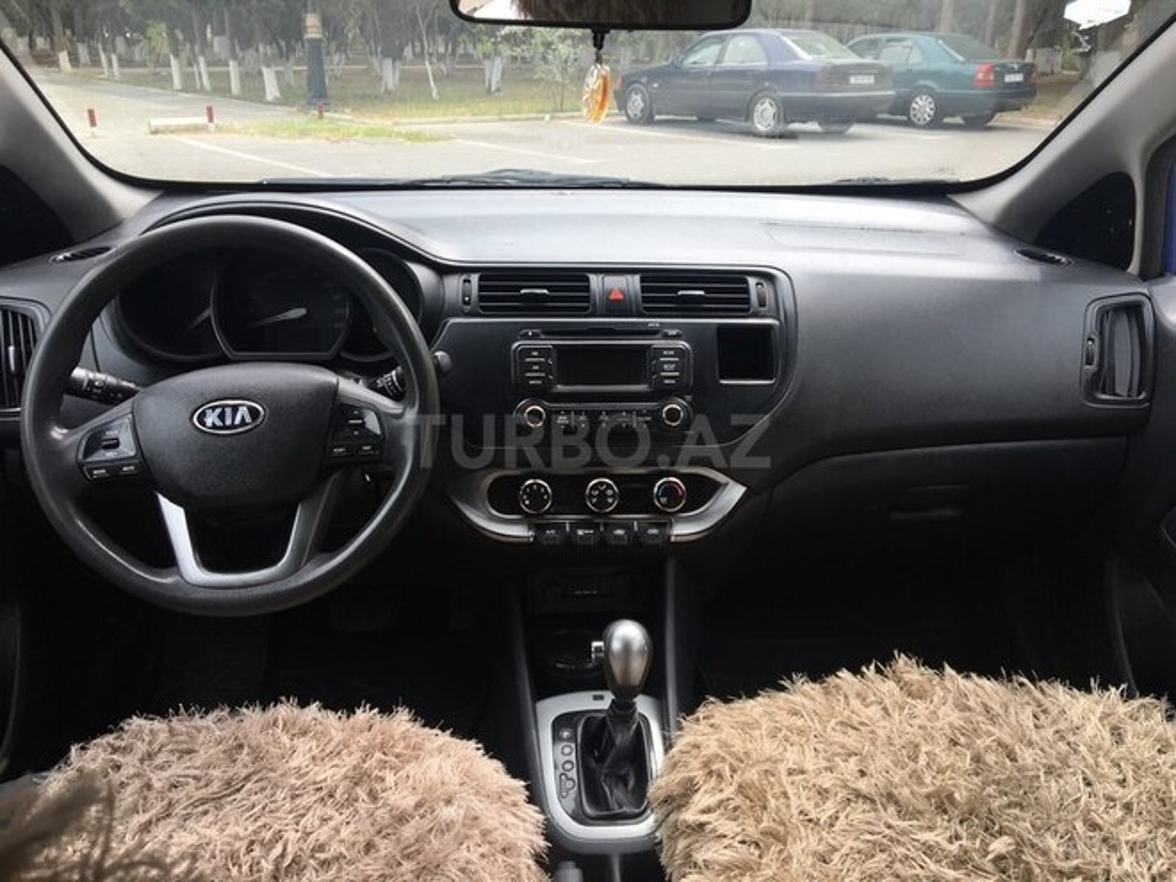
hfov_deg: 61.7
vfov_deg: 48.2
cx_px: 588
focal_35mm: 29
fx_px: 985
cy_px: 441
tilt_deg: -17.6
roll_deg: -3.5
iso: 25
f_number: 2.2
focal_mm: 4.15
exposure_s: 1/212
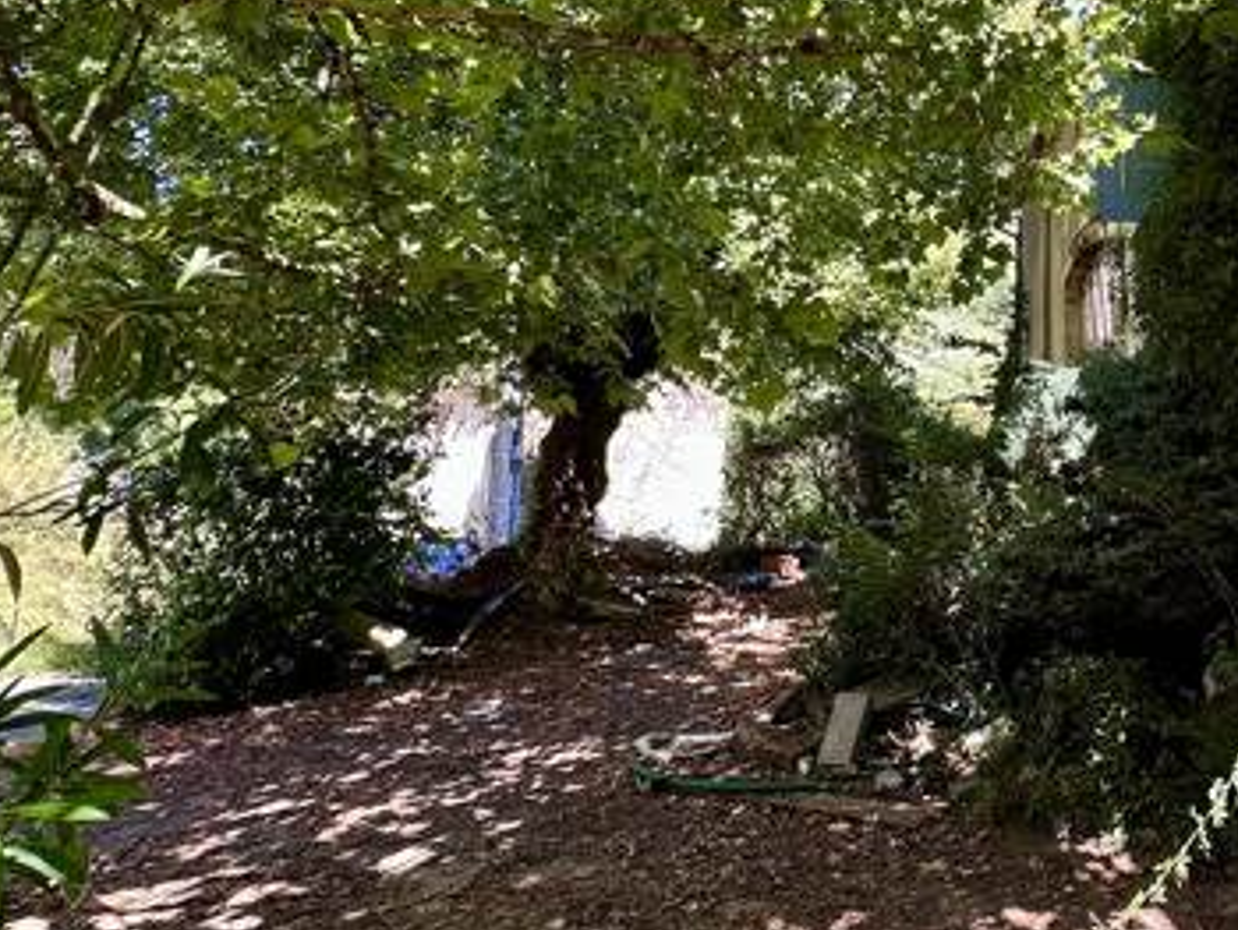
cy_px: 276
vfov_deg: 43.3
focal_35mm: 32
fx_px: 1145
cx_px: 1086
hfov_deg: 51.0
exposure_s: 1/99
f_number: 2.2
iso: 40
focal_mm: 2.22
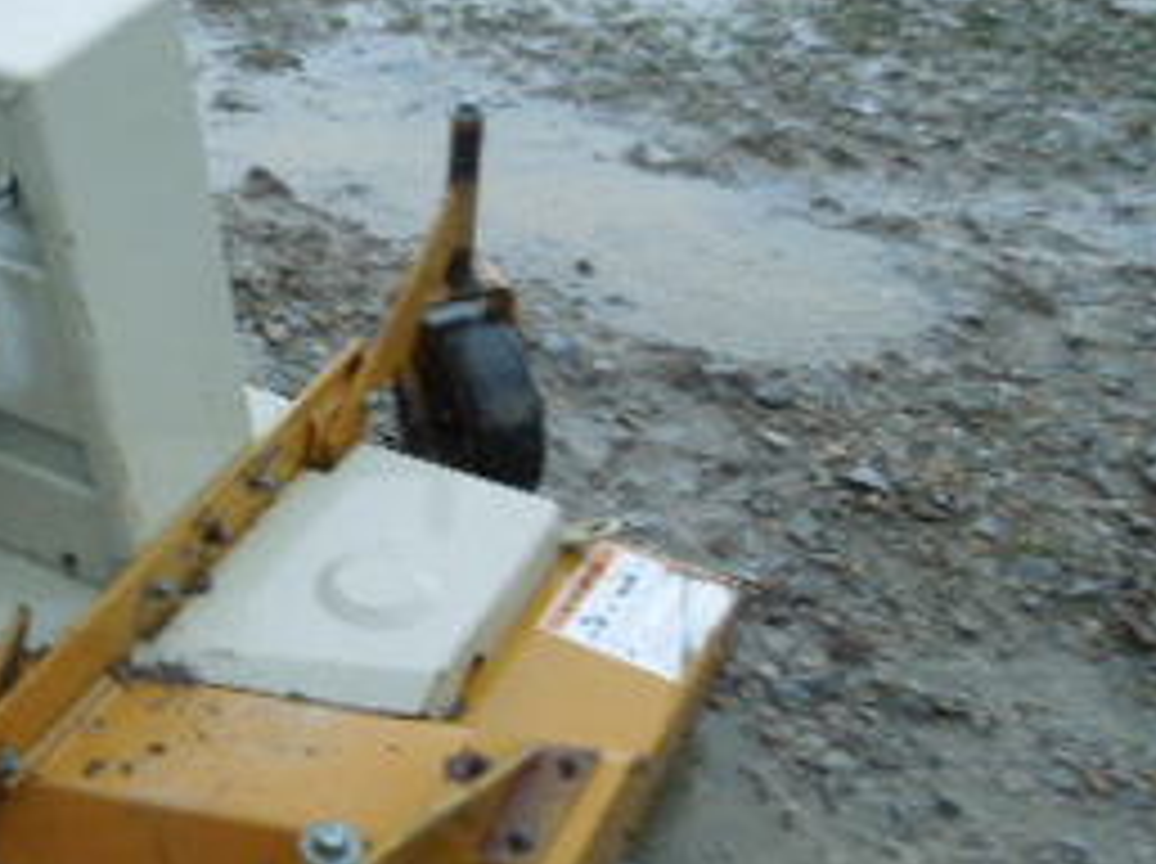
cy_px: 428
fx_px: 1767
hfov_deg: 32.6
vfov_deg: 27.5
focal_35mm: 53
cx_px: -54
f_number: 3.3
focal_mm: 4.5
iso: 100
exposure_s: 1/40
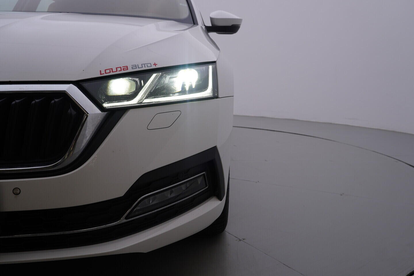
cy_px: 138
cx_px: 207
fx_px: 414
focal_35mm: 36
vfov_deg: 36.9
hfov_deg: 53.1
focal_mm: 24
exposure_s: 1/125
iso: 125
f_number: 5
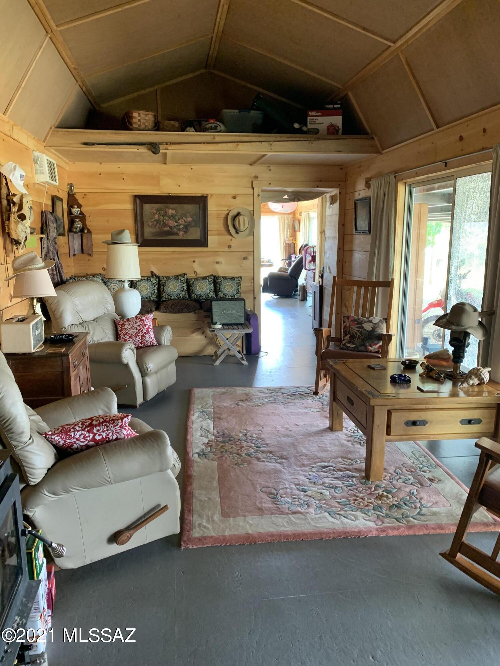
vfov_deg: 67.3
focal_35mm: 26
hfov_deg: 53.1
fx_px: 501
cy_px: 333
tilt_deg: -11.6
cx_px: 250
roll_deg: +0.3
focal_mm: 4.25
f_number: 1.8
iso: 250
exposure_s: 1/60
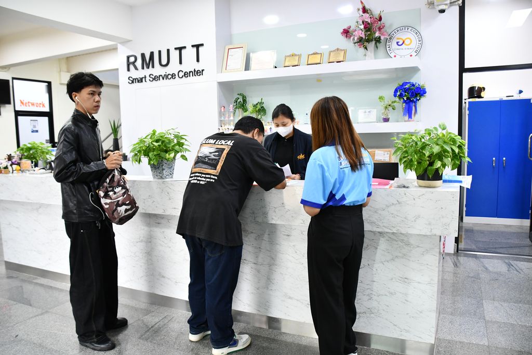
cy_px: 178
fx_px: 399
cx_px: 266
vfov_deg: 47.9
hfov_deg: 67.4
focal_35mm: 27
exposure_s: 1/125
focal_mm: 18
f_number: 3.5
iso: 2000
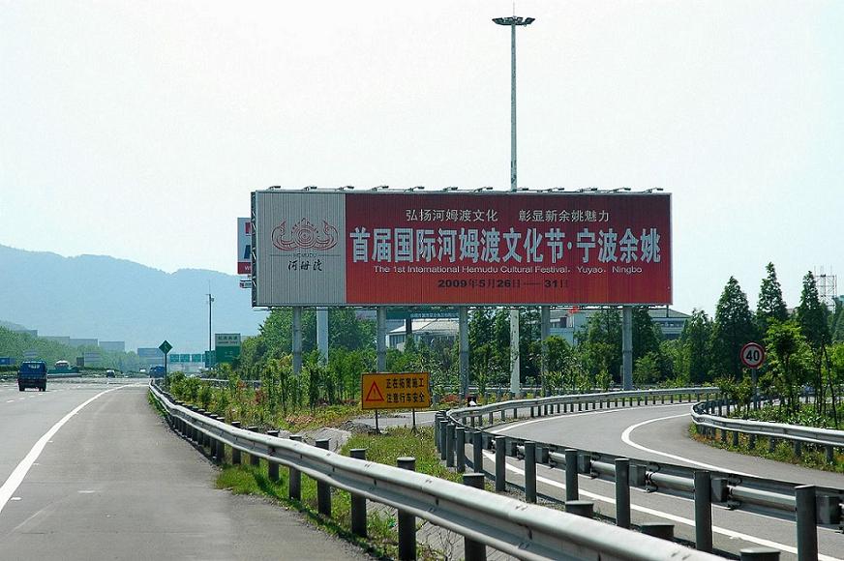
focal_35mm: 128
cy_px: 280
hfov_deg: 16.1
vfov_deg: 10.7
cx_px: 422
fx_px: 2987
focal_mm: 85
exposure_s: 1/800
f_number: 7.1
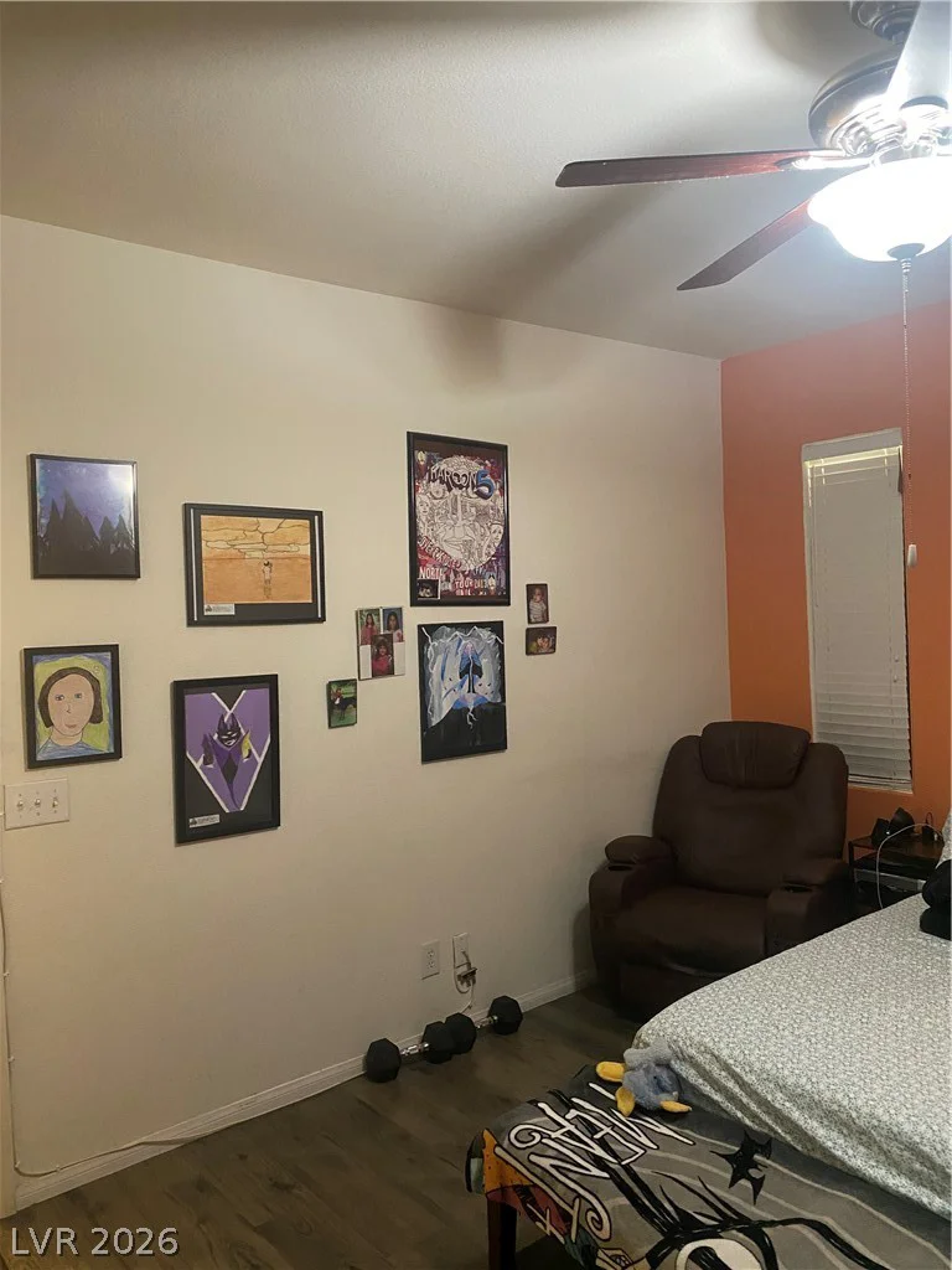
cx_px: 476
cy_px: 635
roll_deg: +2.4
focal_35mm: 26
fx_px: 953
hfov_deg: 53.1
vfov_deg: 67.3
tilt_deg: -2.1
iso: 400
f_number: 1.8
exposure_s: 1/40
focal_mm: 4.25
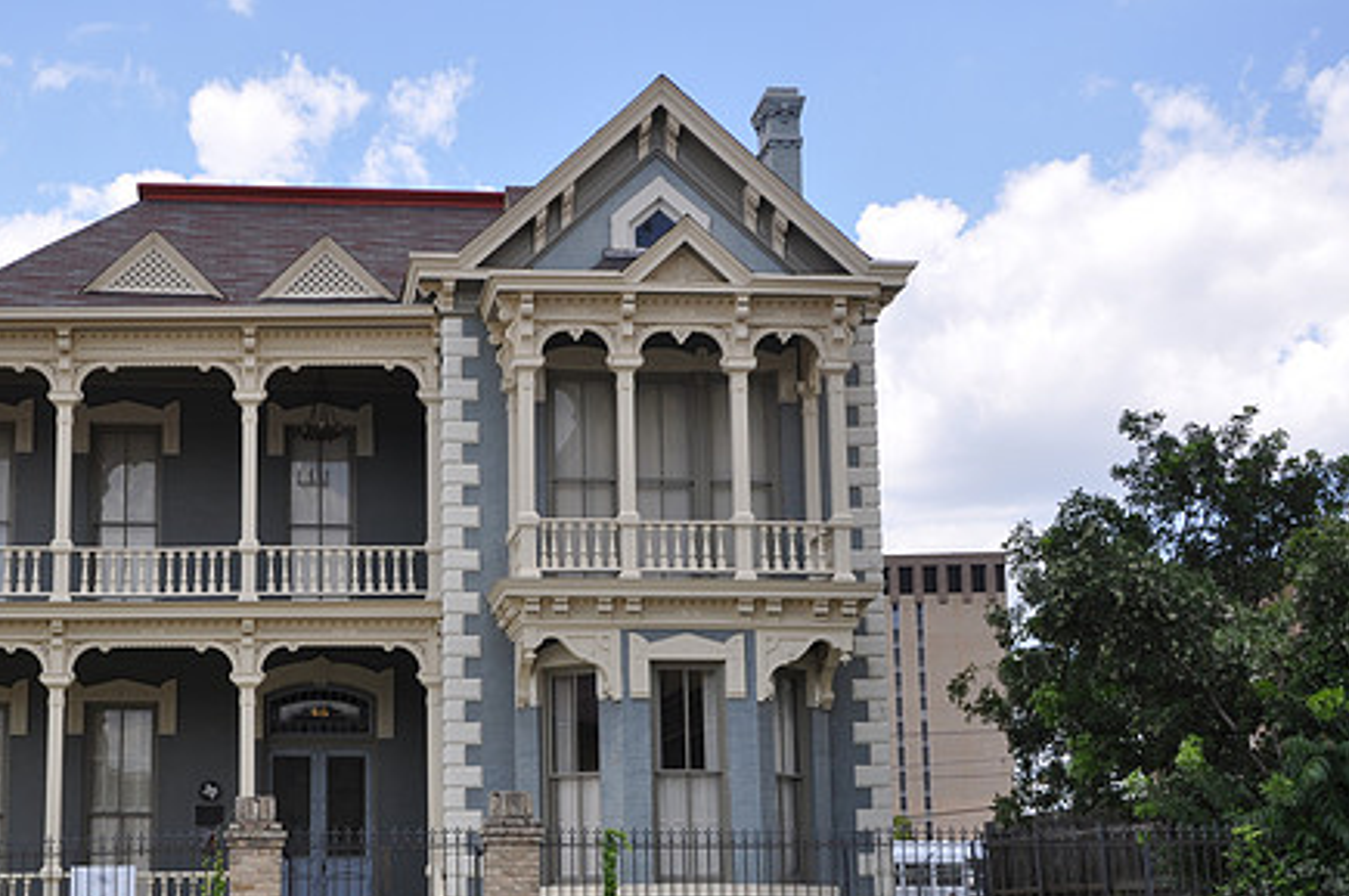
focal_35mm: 60
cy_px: 569
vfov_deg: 22.5
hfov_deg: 33.2
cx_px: 465
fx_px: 2246
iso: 200
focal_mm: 30
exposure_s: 1/250
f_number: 8
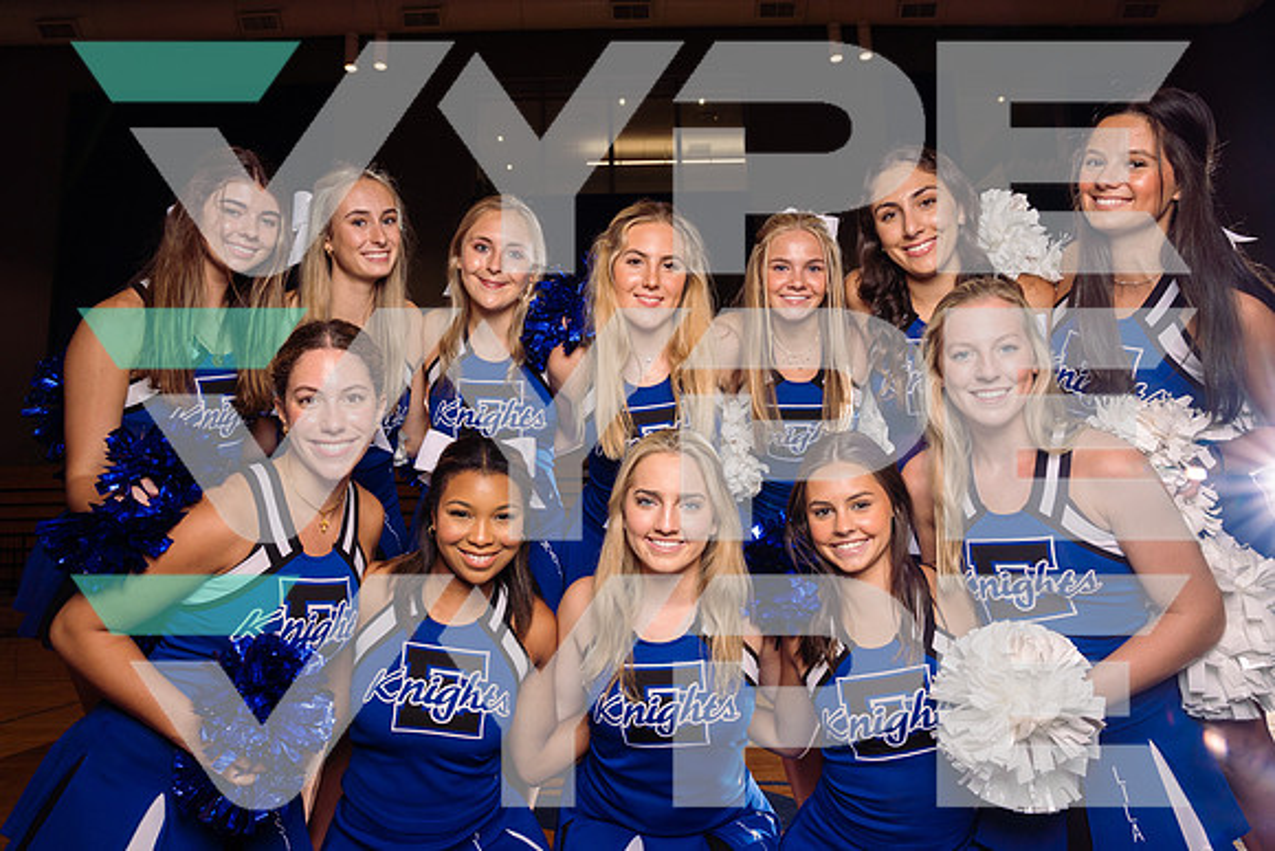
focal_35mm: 24
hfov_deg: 73.7
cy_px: 426
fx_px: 850
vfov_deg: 53.2
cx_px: 638
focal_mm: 24
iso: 250
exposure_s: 1/250
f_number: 8
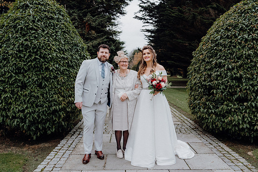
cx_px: 129
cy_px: 86
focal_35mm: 31
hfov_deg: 60.4
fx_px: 222
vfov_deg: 42.4
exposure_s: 1/200
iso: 5000
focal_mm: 30
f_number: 5
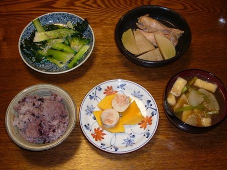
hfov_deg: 41.2
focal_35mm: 46
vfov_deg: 31.5
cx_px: 114
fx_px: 302
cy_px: 85
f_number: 3.5
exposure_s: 1/30
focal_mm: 7.5
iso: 100
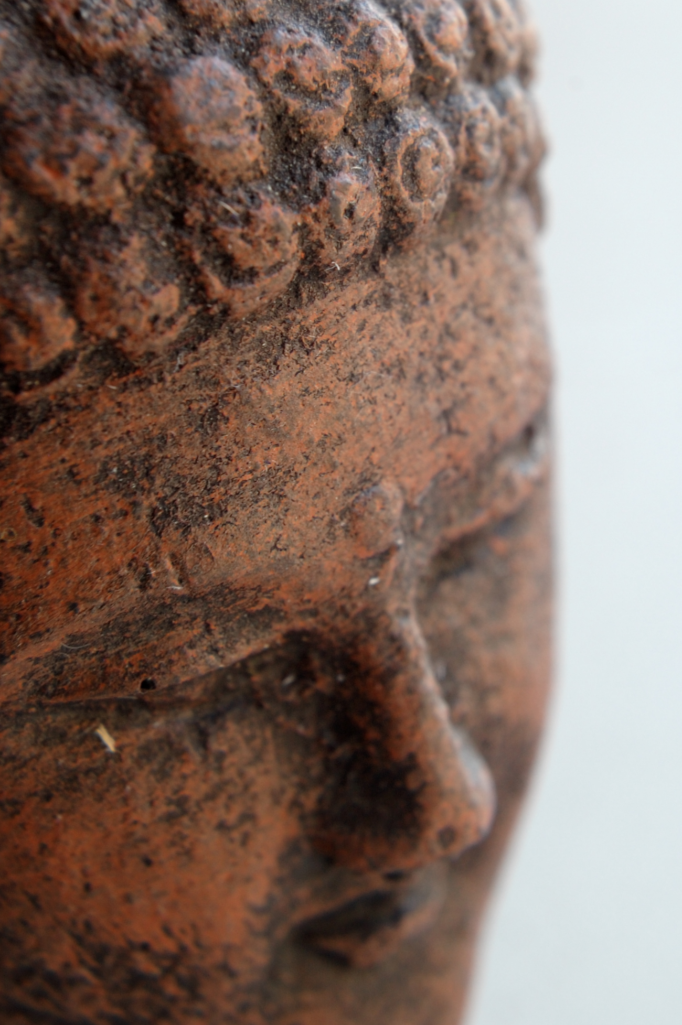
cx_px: 342
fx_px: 1708
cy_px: 375
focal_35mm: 60
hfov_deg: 22.6
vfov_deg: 33.2
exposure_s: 1/10
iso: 200
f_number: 10
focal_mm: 26
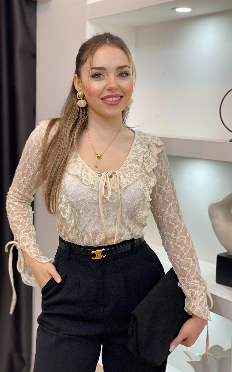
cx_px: 112
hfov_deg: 23.1
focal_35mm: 56
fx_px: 567
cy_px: 184
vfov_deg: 36.3
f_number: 2
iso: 80
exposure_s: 1/100
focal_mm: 6
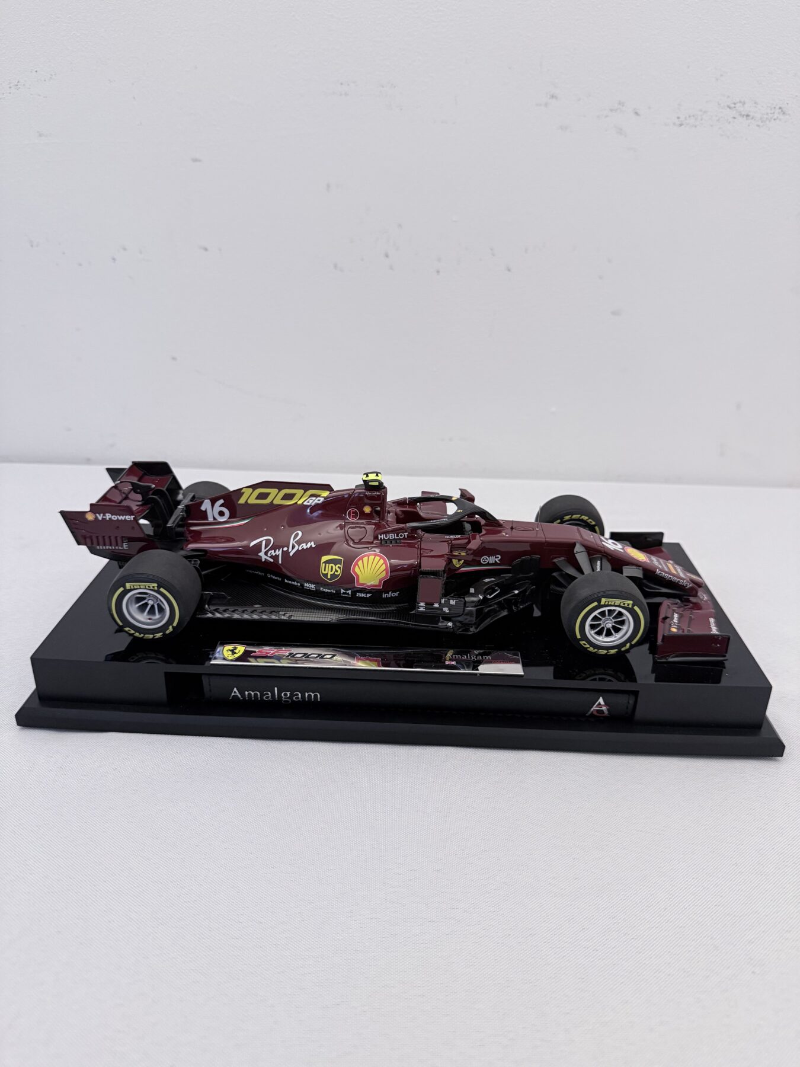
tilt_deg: -24.4
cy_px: 534
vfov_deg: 71.6
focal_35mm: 24
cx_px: 400
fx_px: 740
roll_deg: -1.4
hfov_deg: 56.8
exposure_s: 1/50
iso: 320
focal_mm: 6.76
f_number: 1.78
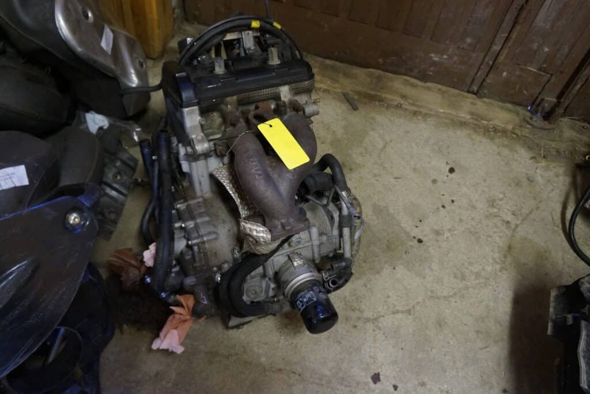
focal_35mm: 30
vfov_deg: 43.6
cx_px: 295
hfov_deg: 61.9
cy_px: 197
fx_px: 492
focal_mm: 20
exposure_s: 1/30
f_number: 4
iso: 3200
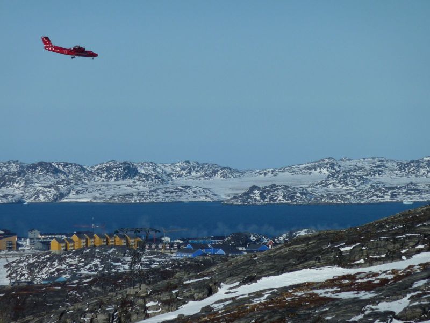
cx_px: 215
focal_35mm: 300
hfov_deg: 6.6
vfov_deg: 5.0
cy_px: 162
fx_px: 3727
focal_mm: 49.2
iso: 80
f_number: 5.6
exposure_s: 1/1000
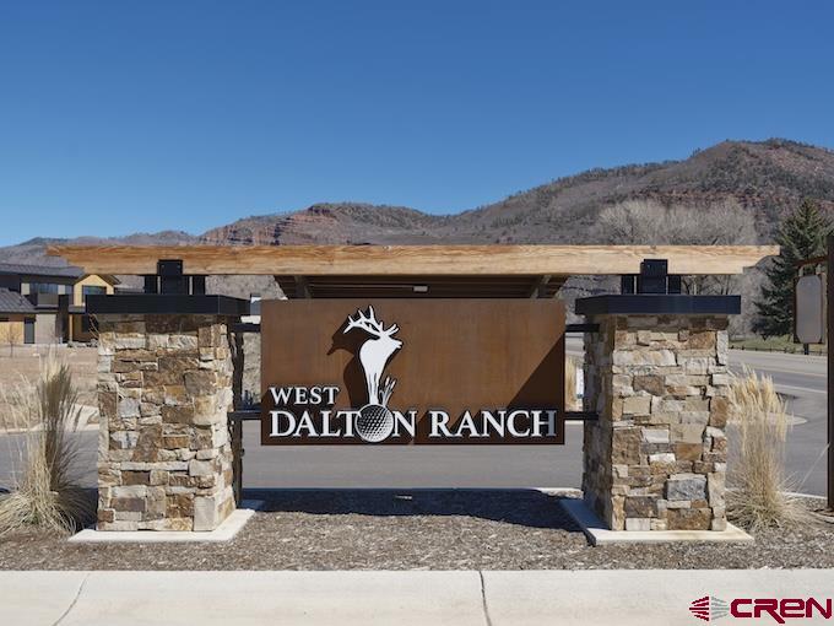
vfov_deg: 49.7
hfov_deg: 63.4
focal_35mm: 28
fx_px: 675
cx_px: 417
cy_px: 313
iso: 80
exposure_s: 1/200
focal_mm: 35
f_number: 8
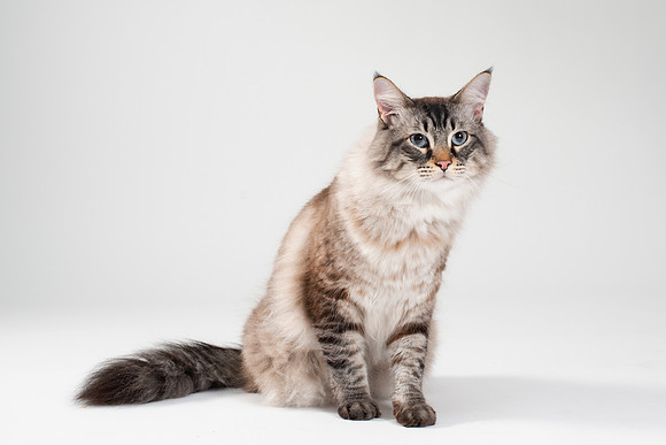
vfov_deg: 20.5
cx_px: 440
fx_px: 1223
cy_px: 151
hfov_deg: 30.3
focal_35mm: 66
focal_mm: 50
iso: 250
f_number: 6.3
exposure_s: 1/200
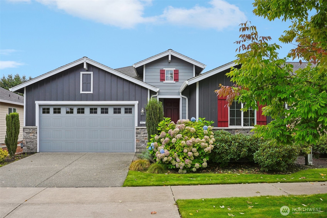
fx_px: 272
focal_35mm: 30
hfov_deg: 61.9
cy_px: 109
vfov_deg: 43.6
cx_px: 164
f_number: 8
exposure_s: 1/125
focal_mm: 20
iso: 200
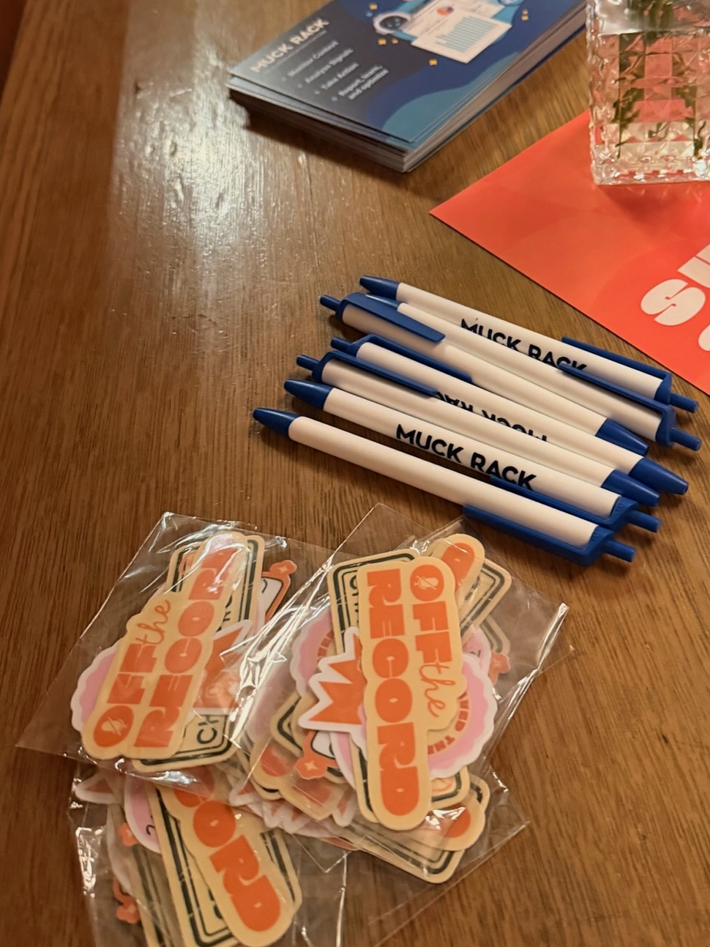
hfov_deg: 36.7
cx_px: 543
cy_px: 324
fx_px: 1039
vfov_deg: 48.2
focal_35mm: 38
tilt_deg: -46.8
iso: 1000
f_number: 1.78
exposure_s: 1/40
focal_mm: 6.76
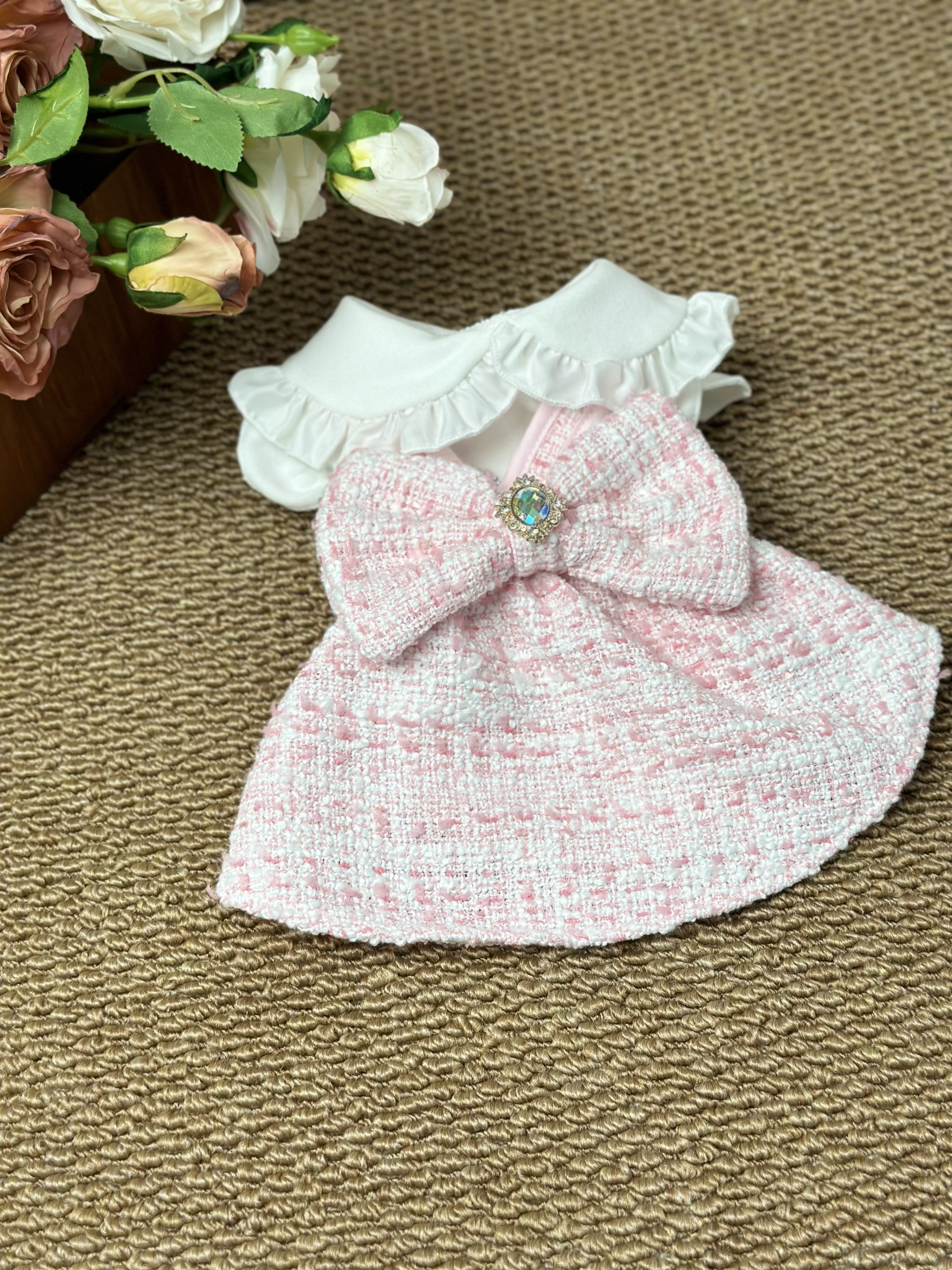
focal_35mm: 48
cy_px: 635
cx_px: 476
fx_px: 1760
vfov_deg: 39.7
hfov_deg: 30.3
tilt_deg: -56.2
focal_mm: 6.86
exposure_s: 1/234
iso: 80
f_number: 1.78
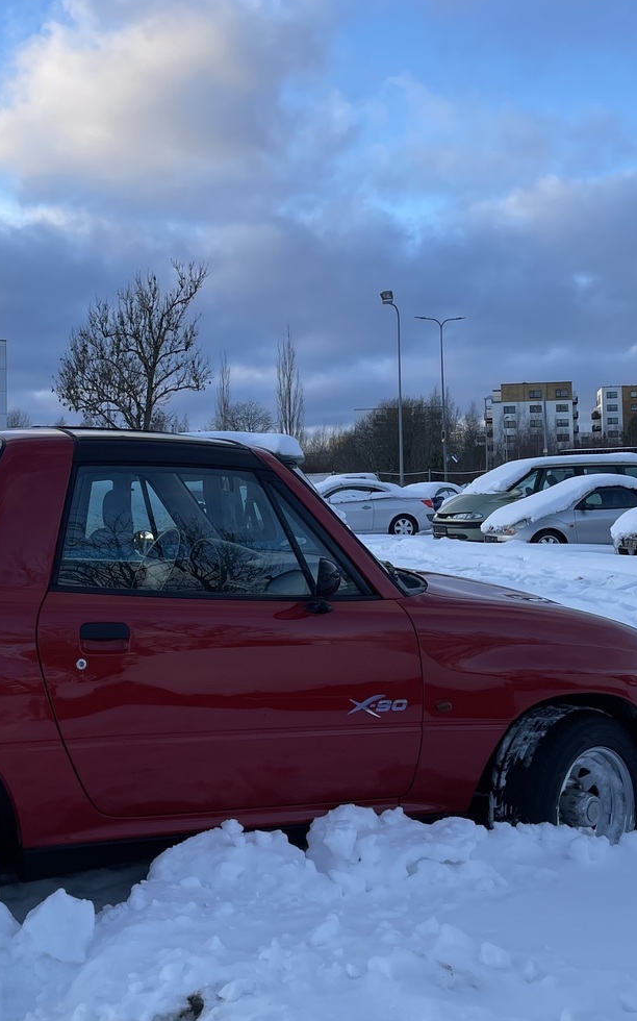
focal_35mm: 45
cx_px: 148
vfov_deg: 44.2
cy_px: 430
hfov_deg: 28.1
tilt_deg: +2.6
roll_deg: -1.1
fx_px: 1251
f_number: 1.6
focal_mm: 4.2
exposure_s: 1/888
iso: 32
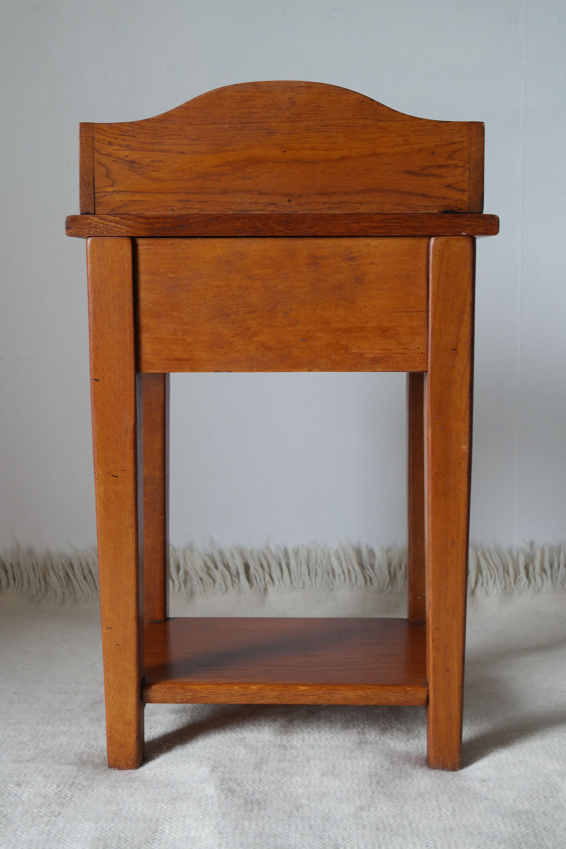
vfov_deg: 40.3
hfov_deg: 27.5
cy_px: 424
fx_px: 1155
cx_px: 283
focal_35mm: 49
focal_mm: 32
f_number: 5.6
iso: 800
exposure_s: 1/30
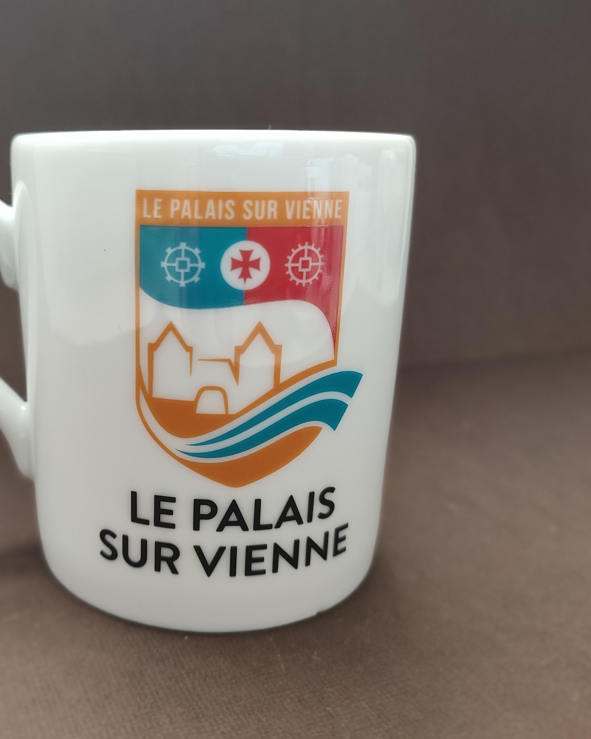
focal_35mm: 33
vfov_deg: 54.2
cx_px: 166
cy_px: 366
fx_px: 722
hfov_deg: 43.5
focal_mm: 6.04
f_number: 1.9
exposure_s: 1/33
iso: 326
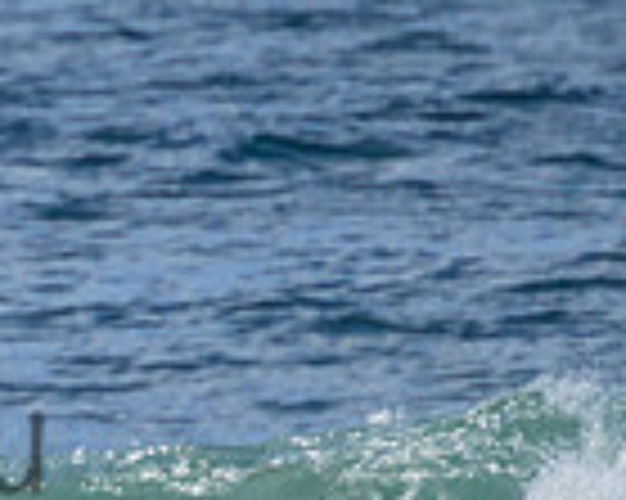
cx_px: -432
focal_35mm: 3134
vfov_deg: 0.5
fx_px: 58023
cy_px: 390
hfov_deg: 0.6
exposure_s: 1/1600
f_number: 11
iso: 1600
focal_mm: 800
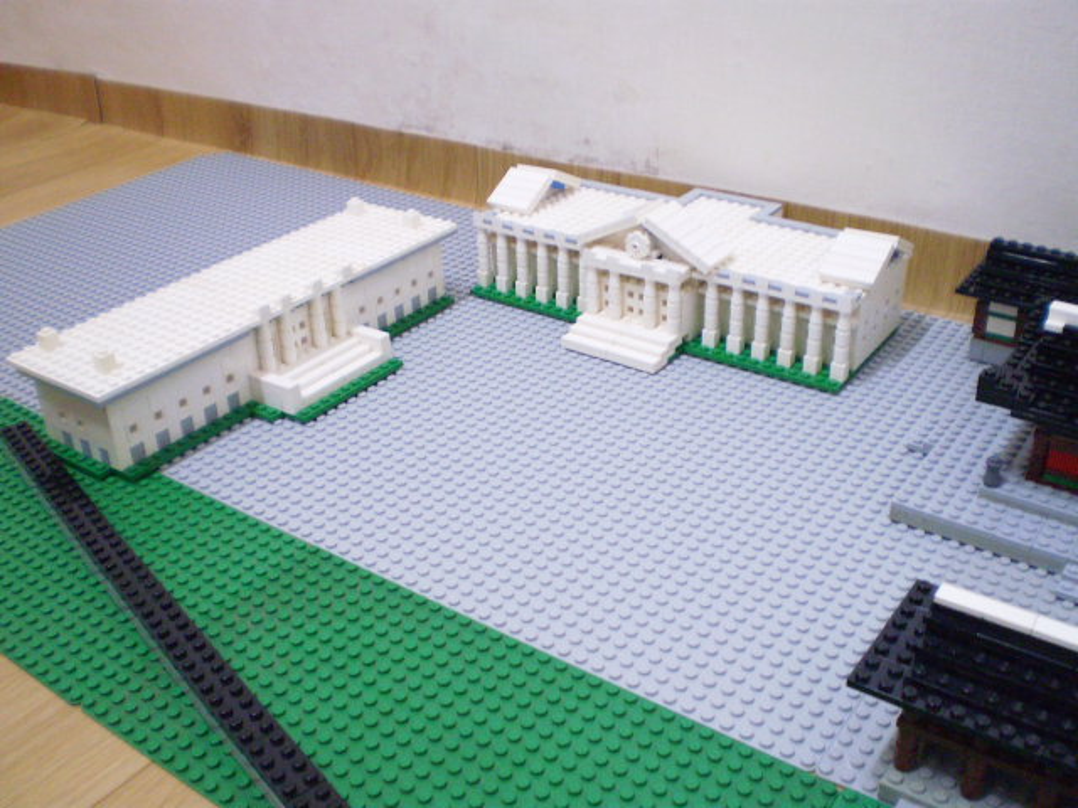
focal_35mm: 36
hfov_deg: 51.4
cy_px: 404
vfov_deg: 39.7
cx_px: 539
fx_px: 1121
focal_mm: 6.3
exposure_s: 1/20
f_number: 3.1
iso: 400
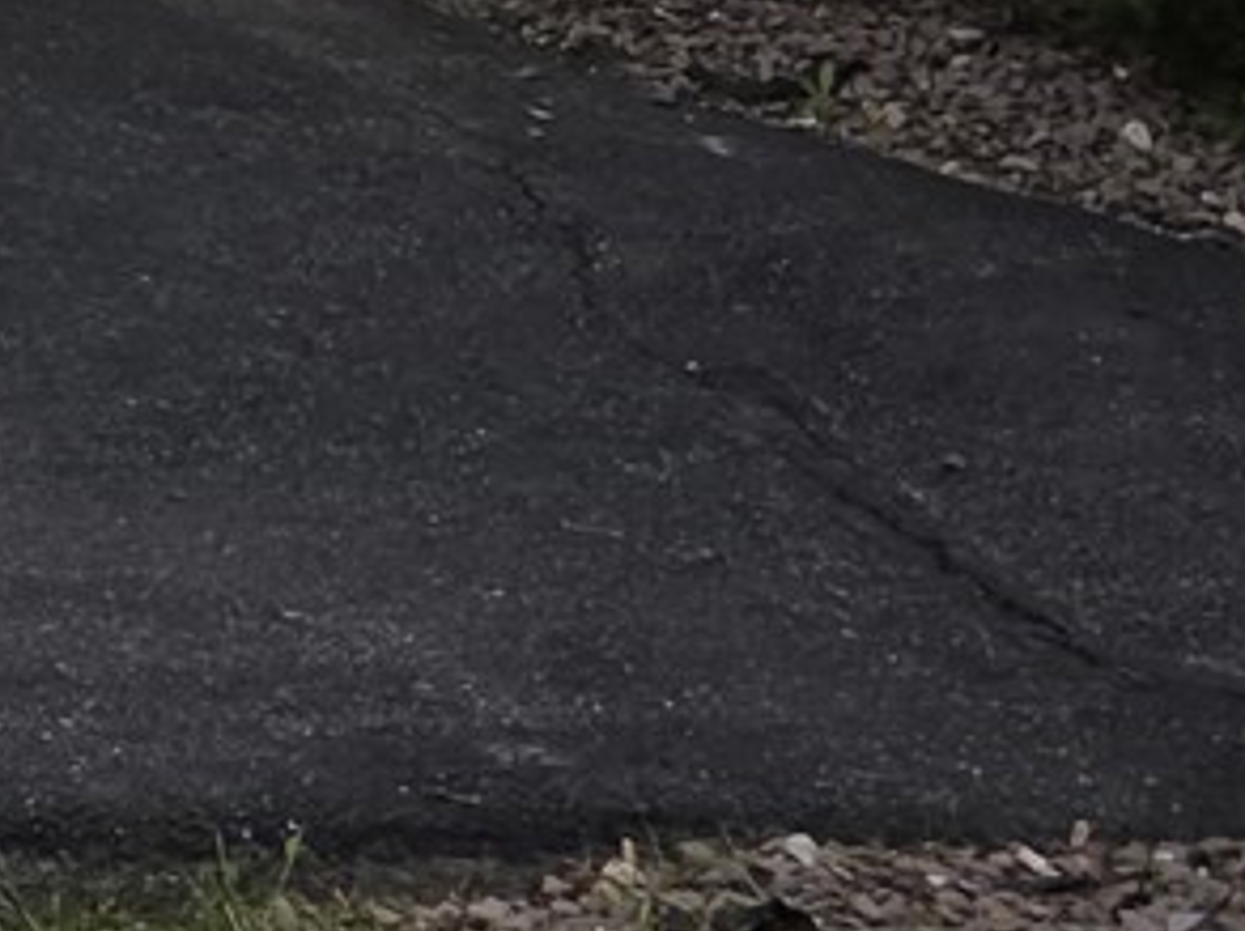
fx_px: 5783
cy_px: -2087
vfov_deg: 7.7
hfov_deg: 9.4
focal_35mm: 161
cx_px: -2639
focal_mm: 6.3
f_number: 1.7
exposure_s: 1/624
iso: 12
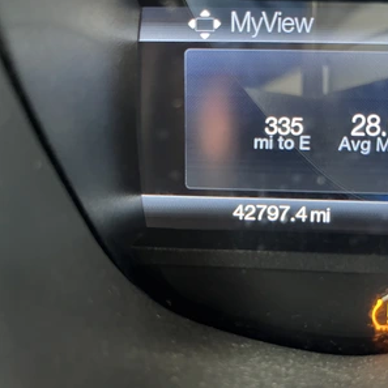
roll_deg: -0.4
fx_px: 393
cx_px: 260
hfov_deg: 51.5
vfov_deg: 52.5
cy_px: 193
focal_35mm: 31
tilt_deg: -28.6
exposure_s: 1/40
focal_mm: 5.1
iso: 500
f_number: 1.6
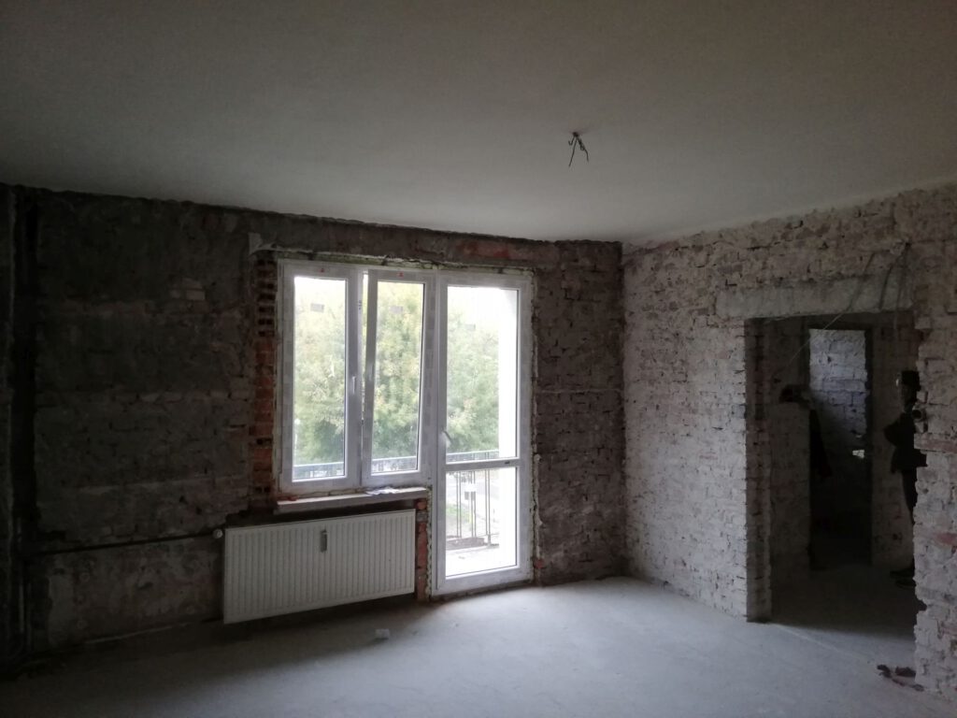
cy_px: 359
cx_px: 478
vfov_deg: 53.1
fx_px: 719
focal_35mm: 26
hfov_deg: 67.3
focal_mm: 3.81
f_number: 2.2
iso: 320
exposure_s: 1/33.3
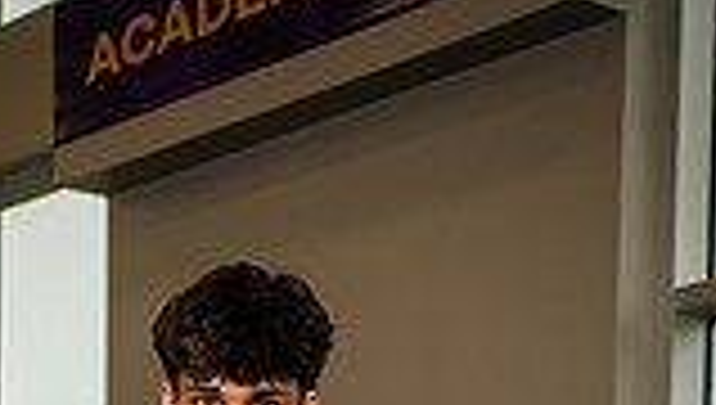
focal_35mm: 136
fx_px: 2586
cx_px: 243
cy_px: 999
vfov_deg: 8.2
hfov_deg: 15.7
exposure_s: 1/250
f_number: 5.6
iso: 500
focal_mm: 46
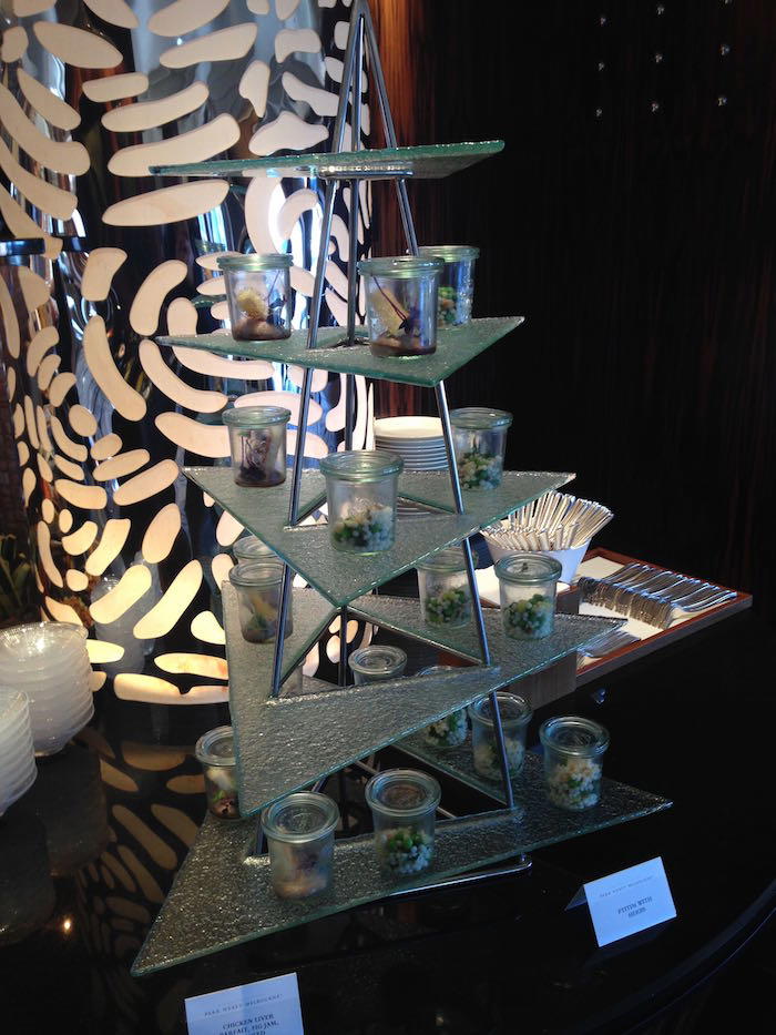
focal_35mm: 33
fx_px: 986
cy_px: 518
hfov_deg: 43.0
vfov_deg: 55.3
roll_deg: +1.0
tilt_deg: -14.6
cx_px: 388
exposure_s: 1/20
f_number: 2.4
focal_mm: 4.12
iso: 64
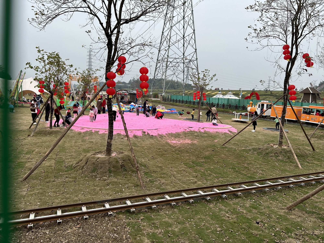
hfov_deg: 67.3
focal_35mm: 26
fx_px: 243
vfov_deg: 53.1
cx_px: 162
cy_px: 122
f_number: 1.5
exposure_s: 1/1838
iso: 50
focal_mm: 5.7
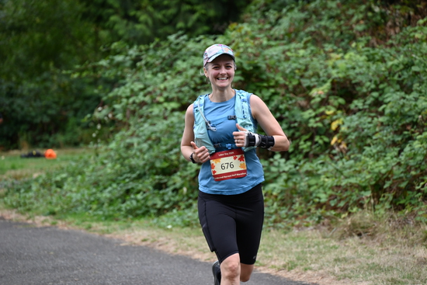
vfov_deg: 6.9
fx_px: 2373
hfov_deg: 10.3
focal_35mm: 200
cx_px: 214
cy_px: 142
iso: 400
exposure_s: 1/320
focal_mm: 200
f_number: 6.3
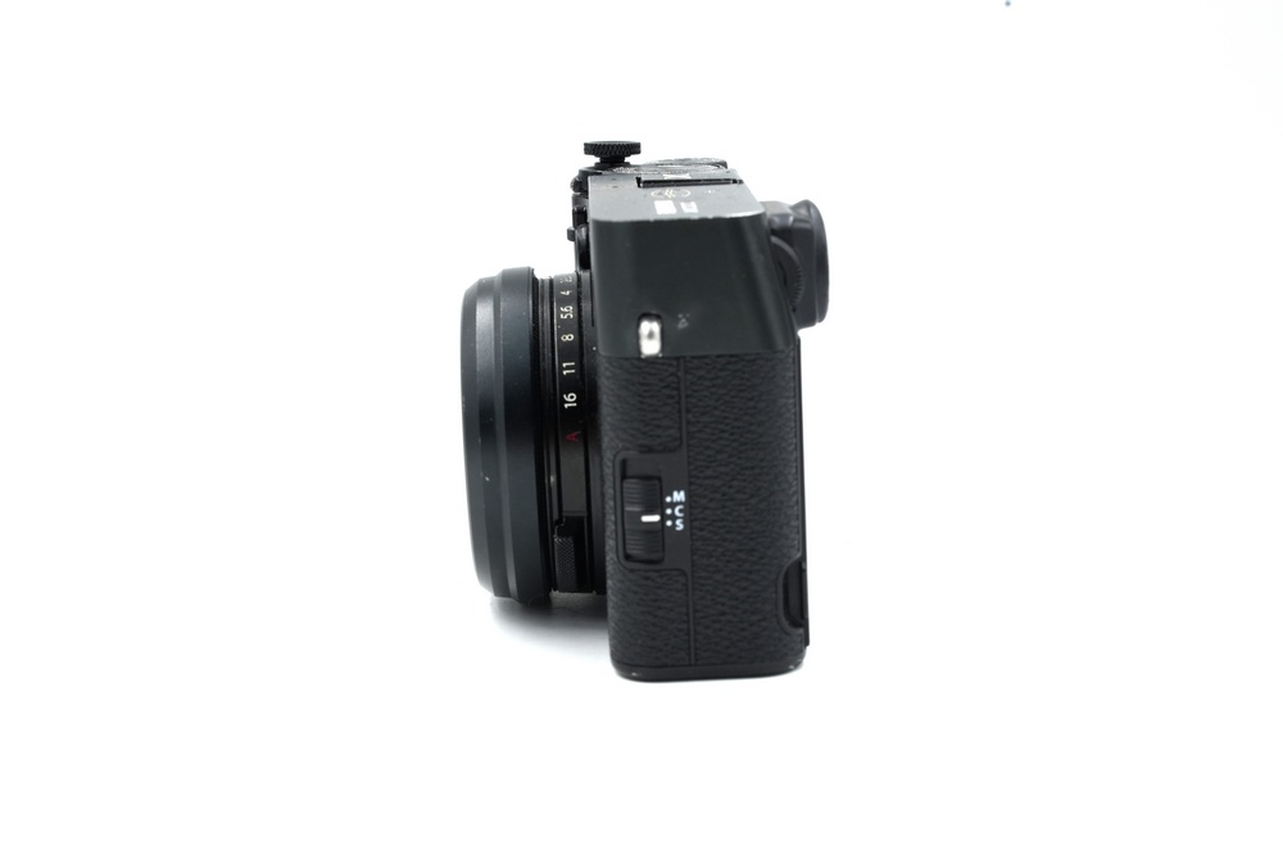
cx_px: 642
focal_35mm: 55
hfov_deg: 36.2
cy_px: 428
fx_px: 1960
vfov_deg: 24.6
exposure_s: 1/125
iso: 800
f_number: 14
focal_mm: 55
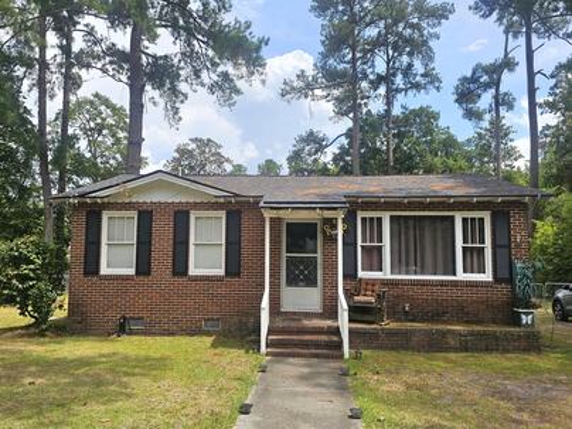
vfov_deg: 58.9
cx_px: 286
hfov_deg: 73.9
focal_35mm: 23
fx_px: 380
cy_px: 214
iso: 10
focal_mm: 6.3
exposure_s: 1/769
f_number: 1.7
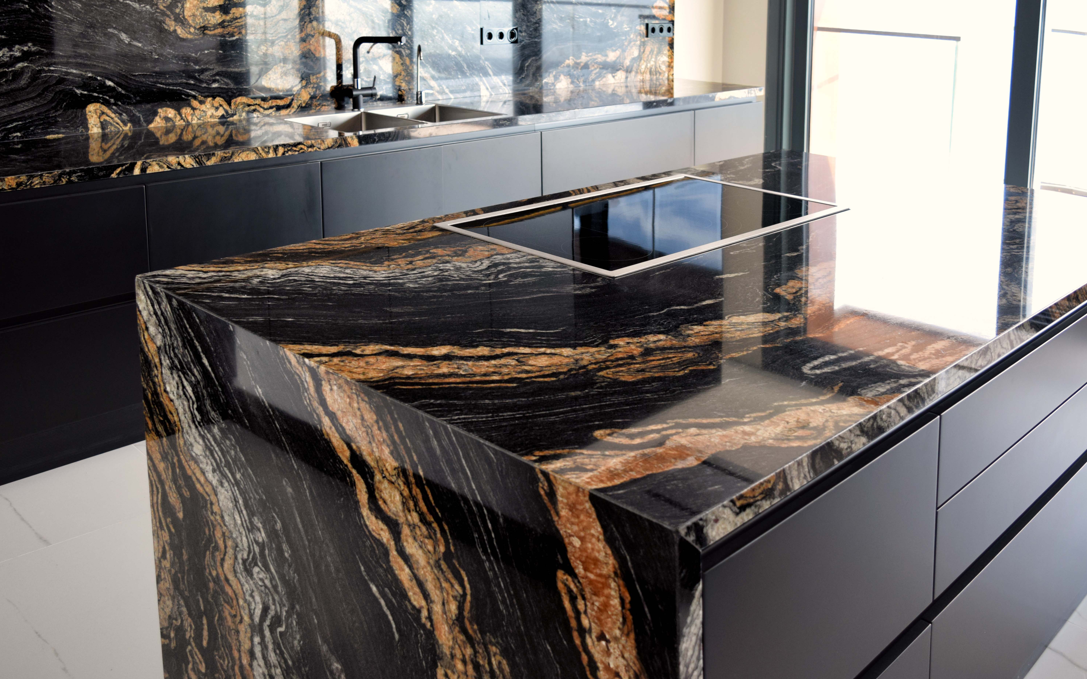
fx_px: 1007
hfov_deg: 56.7
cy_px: 316
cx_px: 545
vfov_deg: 37.3
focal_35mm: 34
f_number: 4.5
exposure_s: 1/80
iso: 400
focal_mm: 22
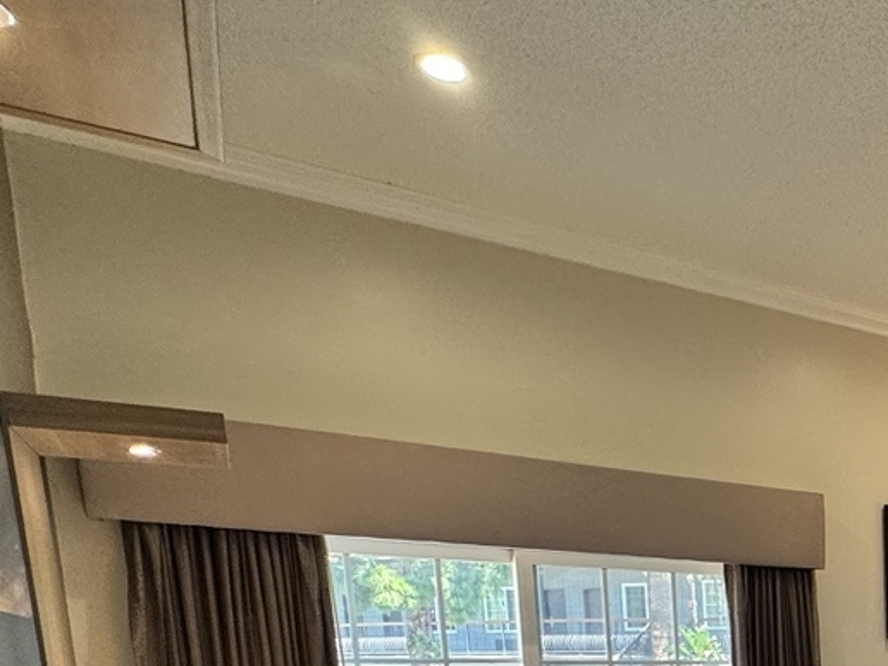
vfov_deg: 31.3
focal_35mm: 38
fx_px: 975
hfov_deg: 37.6
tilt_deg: -9.3
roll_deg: +0.3
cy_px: 809
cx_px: 1051
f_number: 2.2
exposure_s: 1/120
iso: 200
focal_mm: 2.22
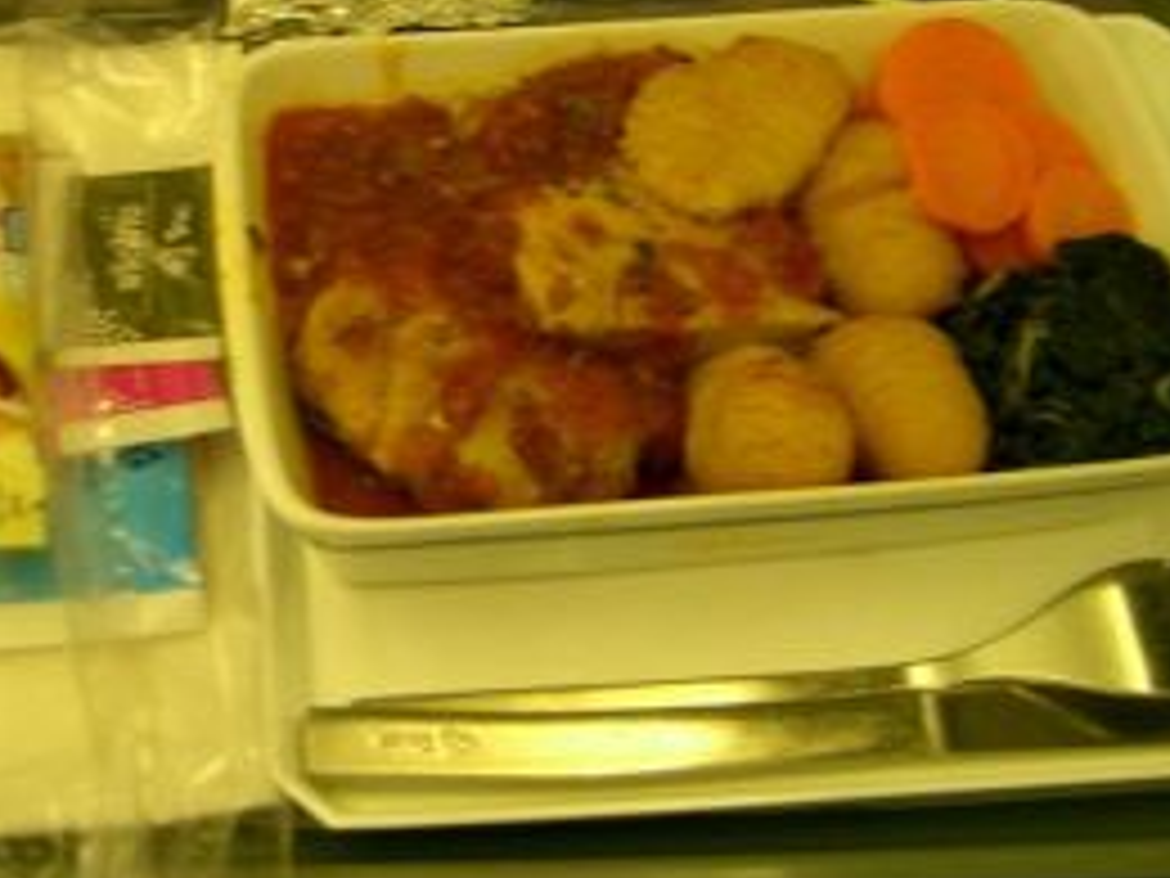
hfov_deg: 29.6
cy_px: 171
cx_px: 232
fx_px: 2163
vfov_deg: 22.6
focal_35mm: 64
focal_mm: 8
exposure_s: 1/15
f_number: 2.8
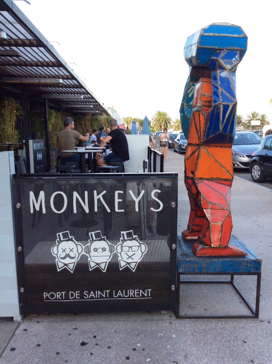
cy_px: 182
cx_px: 136
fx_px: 336
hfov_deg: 44.1
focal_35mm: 32
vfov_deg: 56.9
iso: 32
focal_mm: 3.3
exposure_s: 1/161
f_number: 2.4
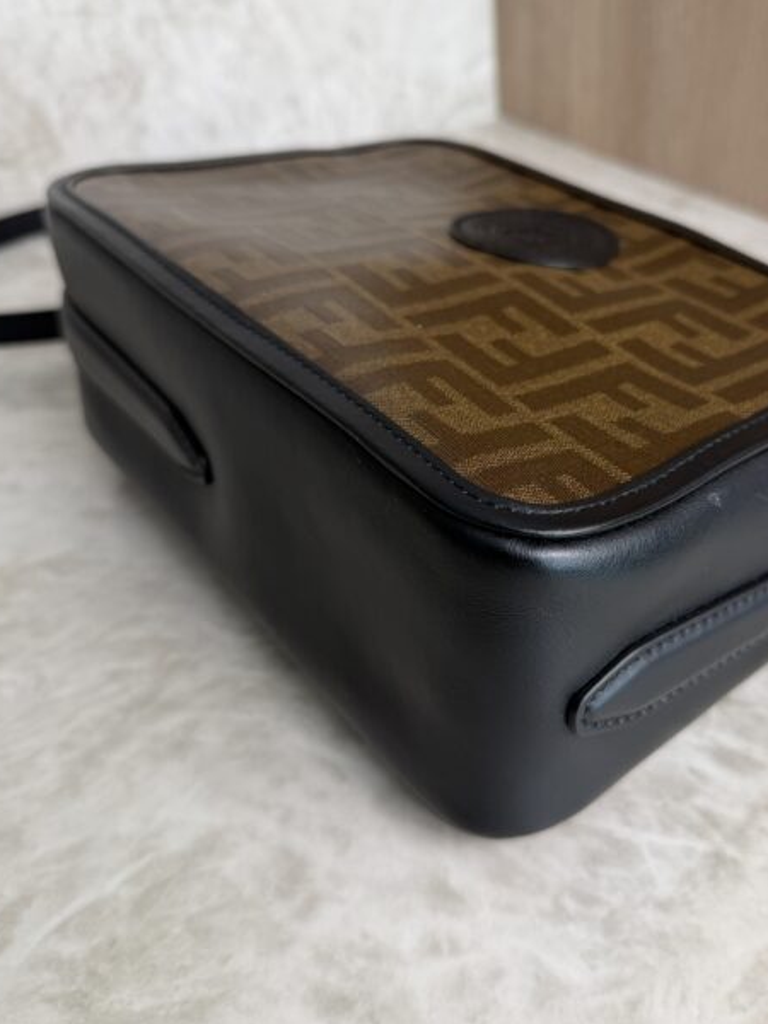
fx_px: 947
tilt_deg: -36.5
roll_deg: +1.8
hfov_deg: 43.7
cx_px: 488
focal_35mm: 32
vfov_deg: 56.8
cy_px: 485
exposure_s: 1/120
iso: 80
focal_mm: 6.76
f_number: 1.78
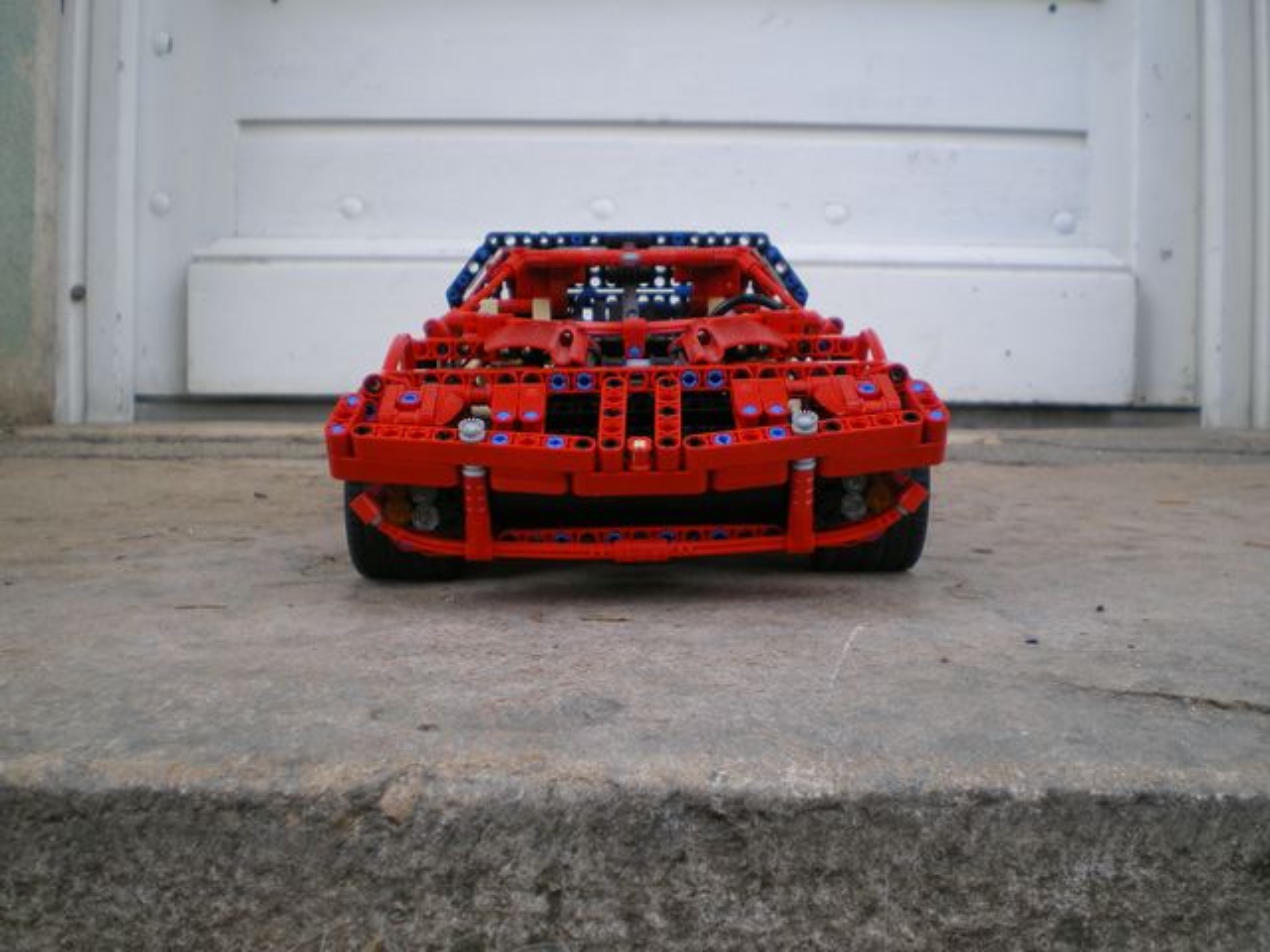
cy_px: 476
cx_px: 635
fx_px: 1394
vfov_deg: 37.7
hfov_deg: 49.0
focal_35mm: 38
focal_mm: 6.3
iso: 64
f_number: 3.1
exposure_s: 1/125
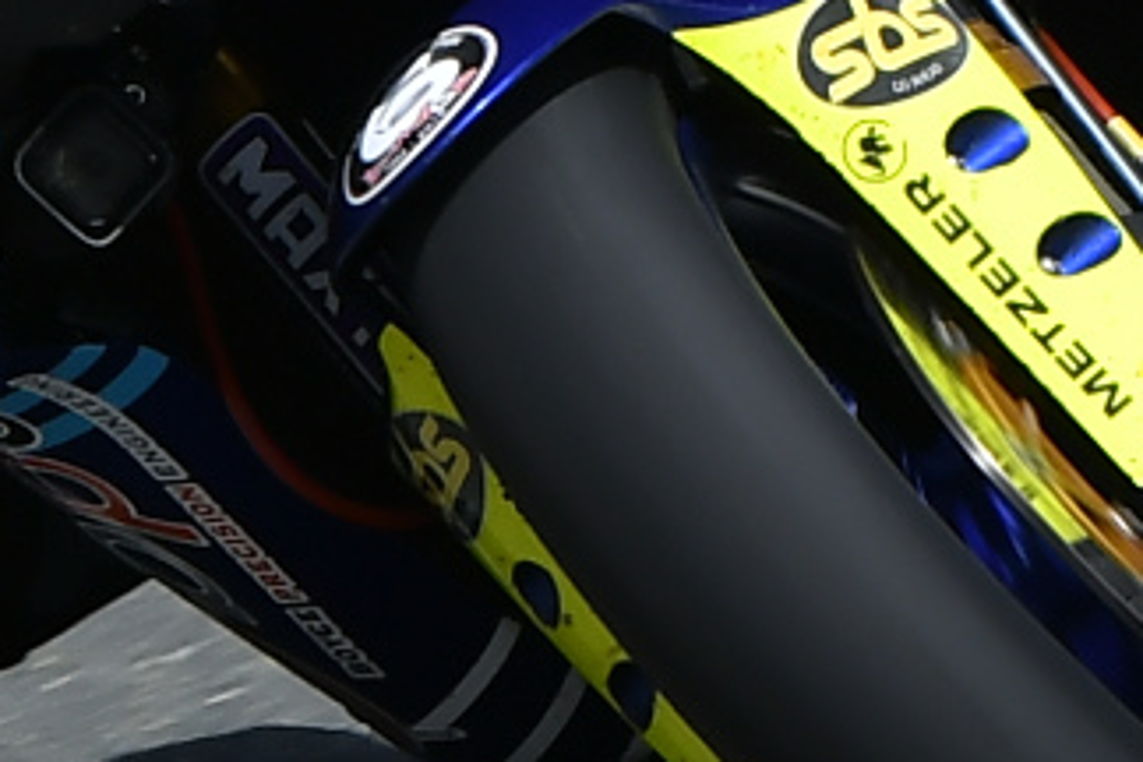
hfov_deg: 1.1
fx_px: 58765
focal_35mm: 1851
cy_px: -820
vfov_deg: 0.7
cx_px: -1048
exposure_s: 1/200
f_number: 7.1
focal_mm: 200
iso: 100
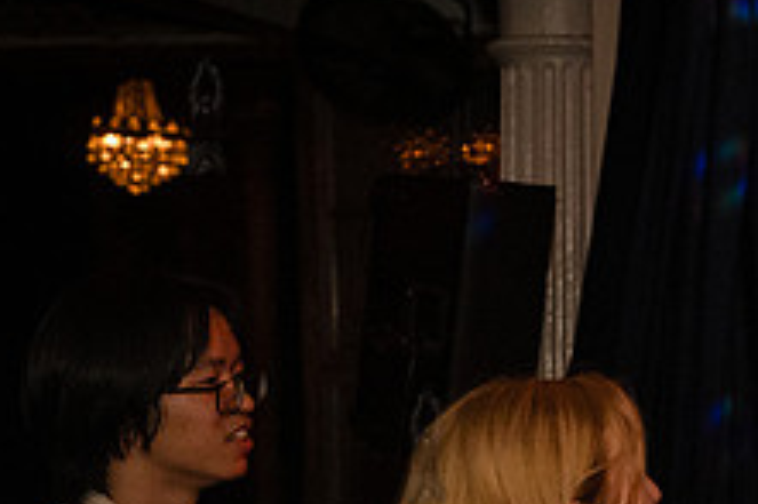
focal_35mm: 105
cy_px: 610
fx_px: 2209
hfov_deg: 18.6
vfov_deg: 12.7
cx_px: 864
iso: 10000
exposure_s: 1/400
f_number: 3.5
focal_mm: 40
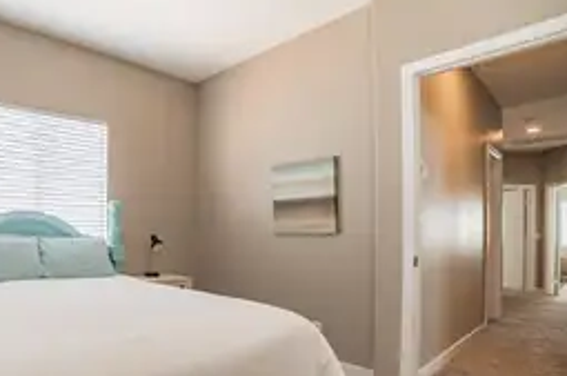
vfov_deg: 56.3
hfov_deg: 76.1
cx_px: 187
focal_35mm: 22
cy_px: 238
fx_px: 346
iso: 100
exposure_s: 1/30
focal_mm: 14
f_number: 7.1
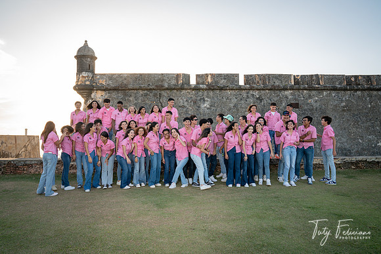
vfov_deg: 48.0
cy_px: 127
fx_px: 286
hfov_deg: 67.4
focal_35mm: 27
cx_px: 190
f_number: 5.6
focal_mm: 27
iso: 320
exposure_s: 1/250
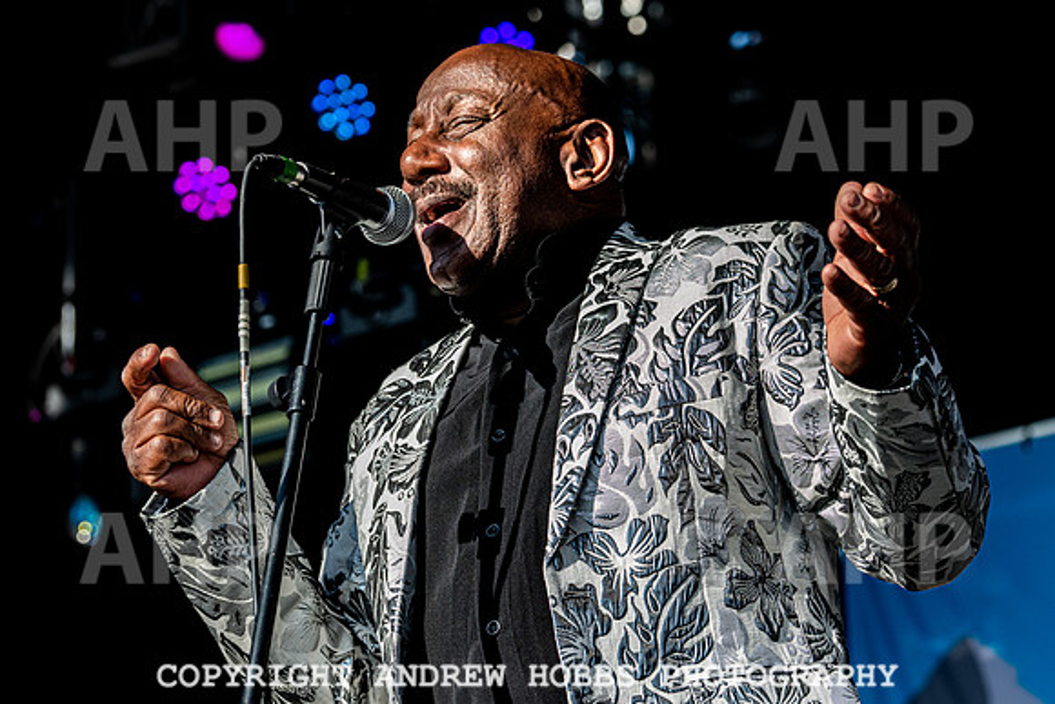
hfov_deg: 16.1
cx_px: 584
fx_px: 3737
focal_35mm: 127
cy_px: 259
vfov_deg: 10.8
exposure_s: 1/2000
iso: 900
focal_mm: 98
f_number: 5
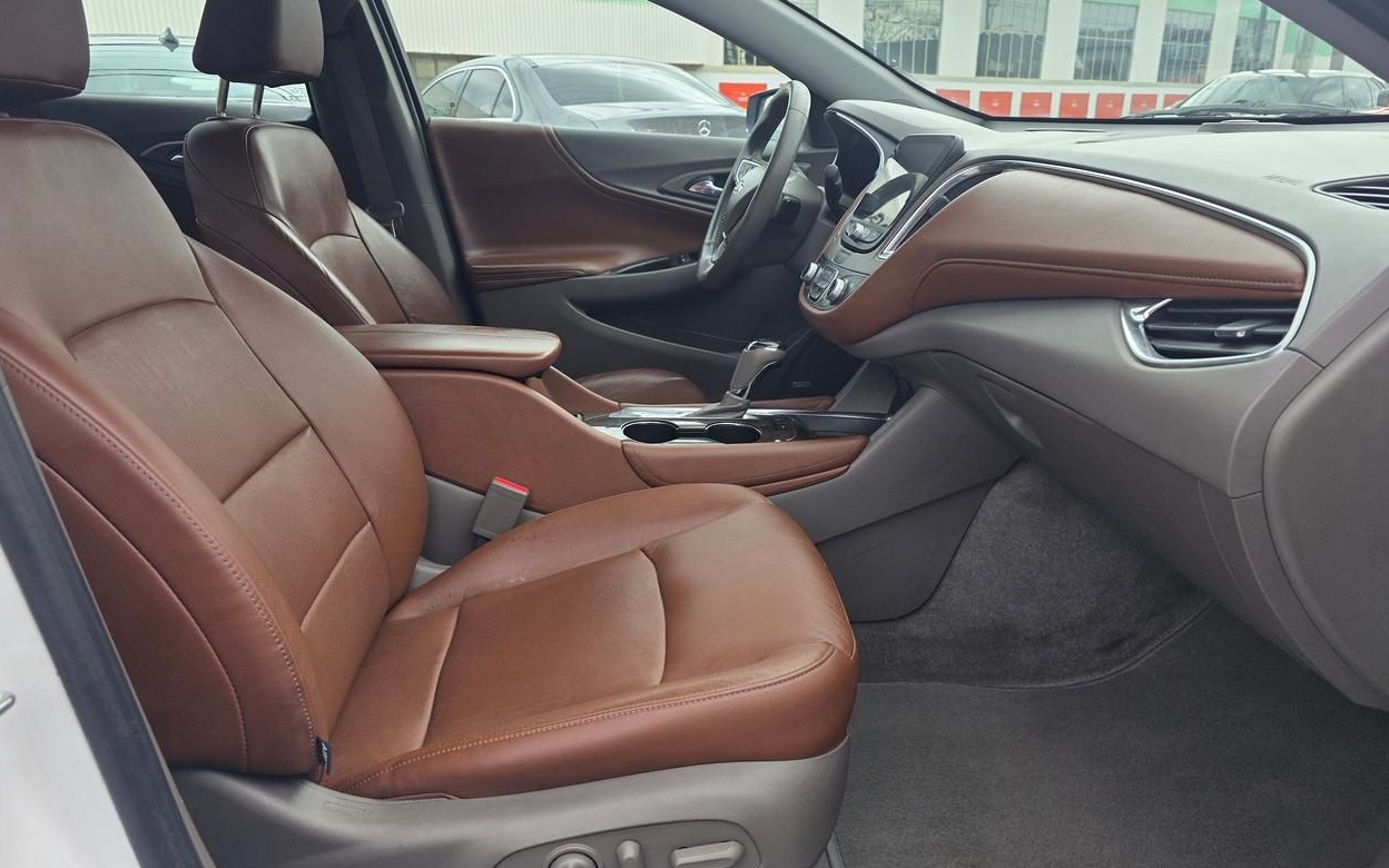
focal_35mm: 25
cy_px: 408
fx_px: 946
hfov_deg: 72.5
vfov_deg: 49.3
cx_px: 701
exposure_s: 1/359
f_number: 1.7
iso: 25
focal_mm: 6.3
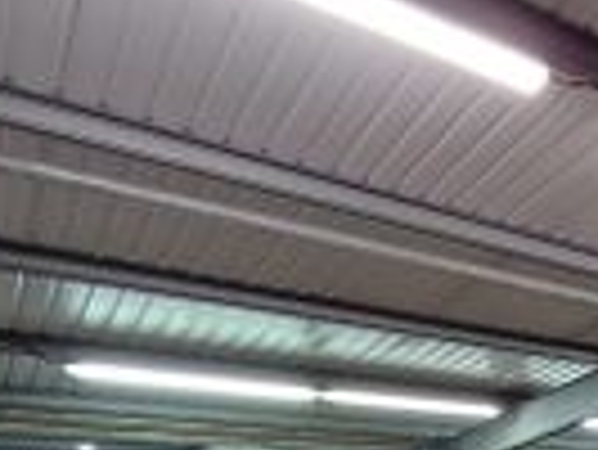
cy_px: 603
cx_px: 692
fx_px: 830
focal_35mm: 48
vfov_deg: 25.5
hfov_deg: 33.3
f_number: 2.2
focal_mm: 1.64
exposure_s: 1/25
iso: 160
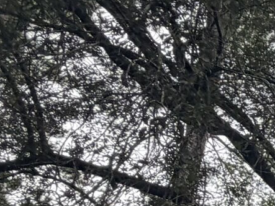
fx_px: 771
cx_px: 632
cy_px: 314
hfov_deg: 14.5
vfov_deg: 14.2
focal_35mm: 97
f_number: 2.2
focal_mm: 2.22
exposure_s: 1/502
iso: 50
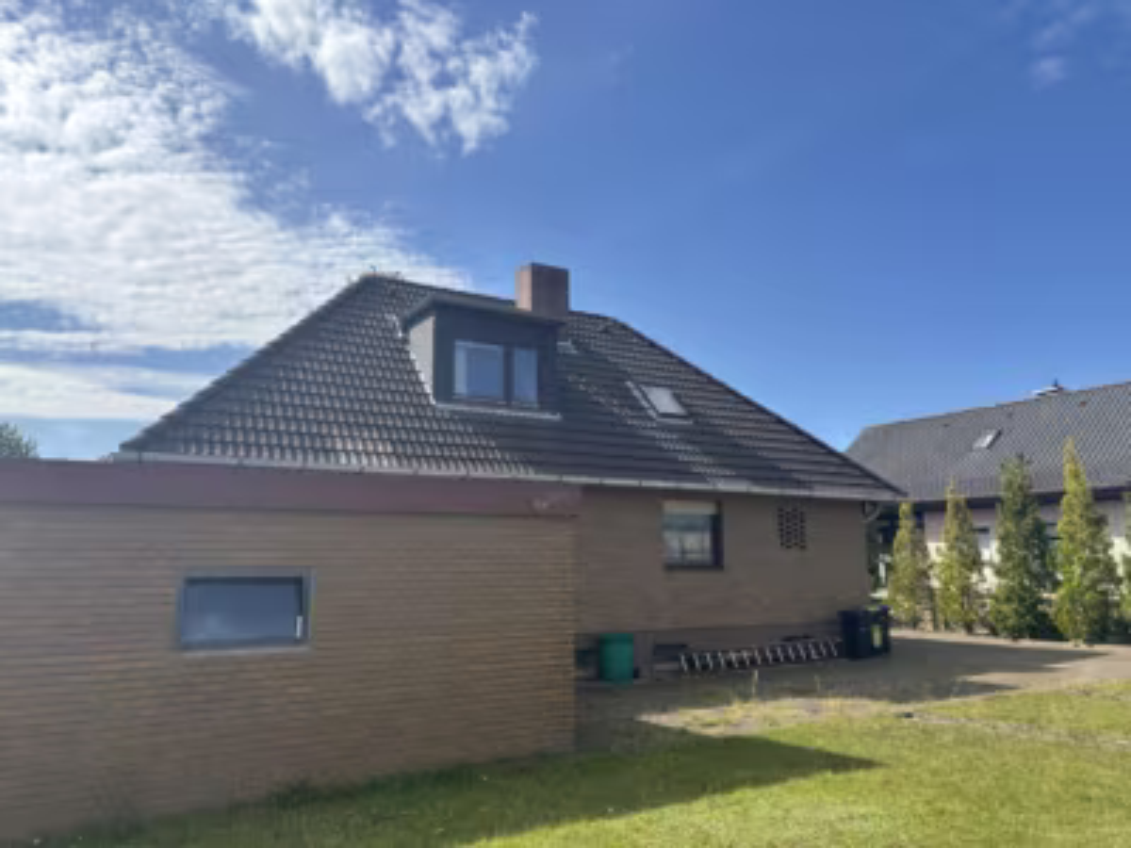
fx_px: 849
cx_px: 566
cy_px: 424
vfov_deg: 53.1
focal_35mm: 26
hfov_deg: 67.3
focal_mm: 5.96
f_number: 1.6
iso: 50
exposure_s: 1/3413
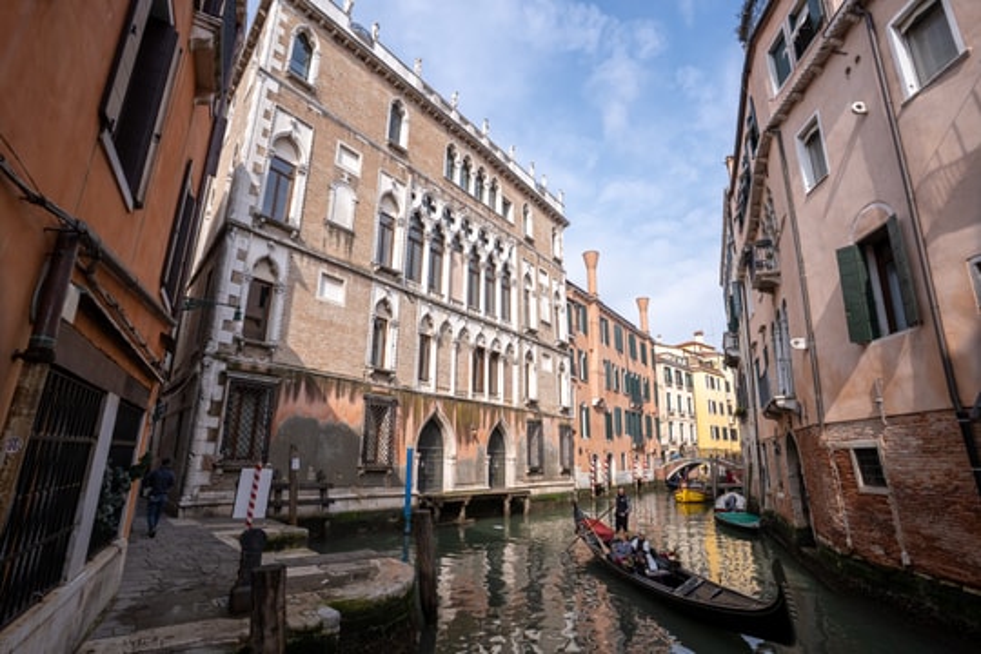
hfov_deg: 93.3
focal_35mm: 17
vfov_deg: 70.4
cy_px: 327
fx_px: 463
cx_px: 490
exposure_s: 1/1600
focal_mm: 17
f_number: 8
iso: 640
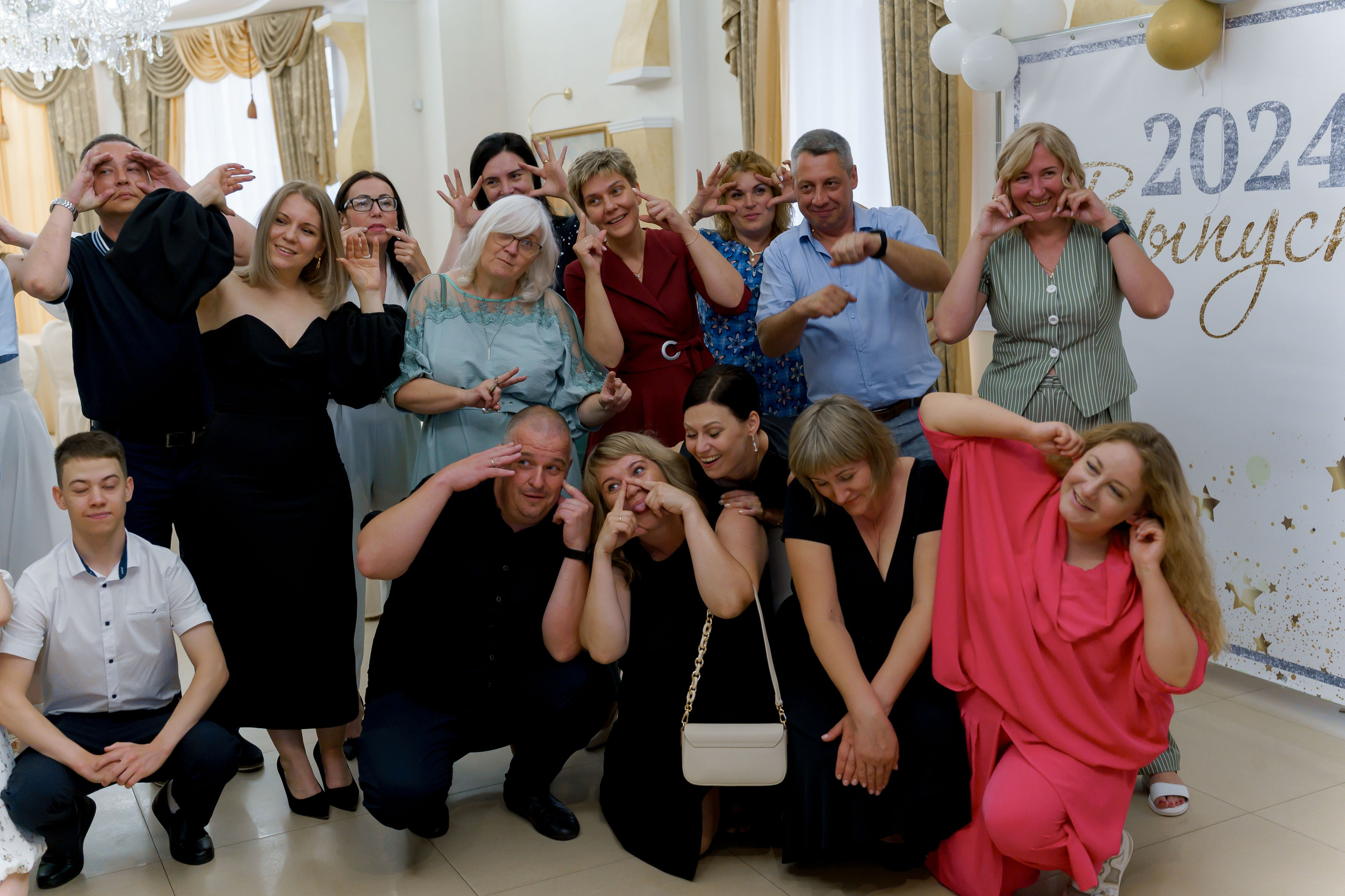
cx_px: 672
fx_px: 1382
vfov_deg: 35.9
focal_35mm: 37
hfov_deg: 51.9
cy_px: 448
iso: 1600
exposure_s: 1/125
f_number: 2.5
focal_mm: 37
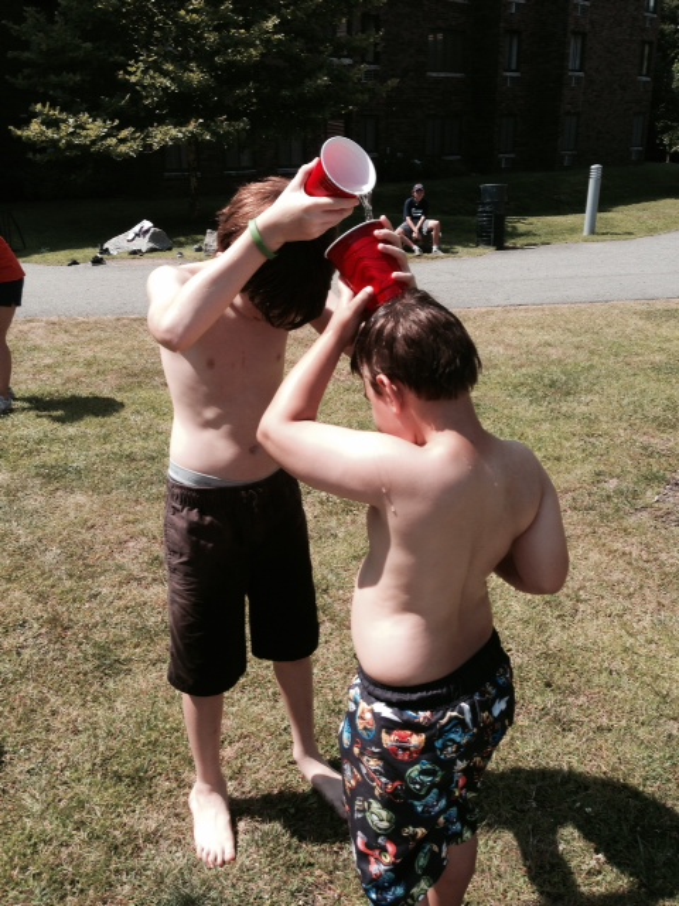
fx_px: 863
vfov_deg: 55.4
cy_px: 453
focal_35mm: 33
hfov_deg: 42.9
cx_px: 340
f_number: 2.4
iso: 50
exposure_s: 1/1004
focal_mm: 4.12
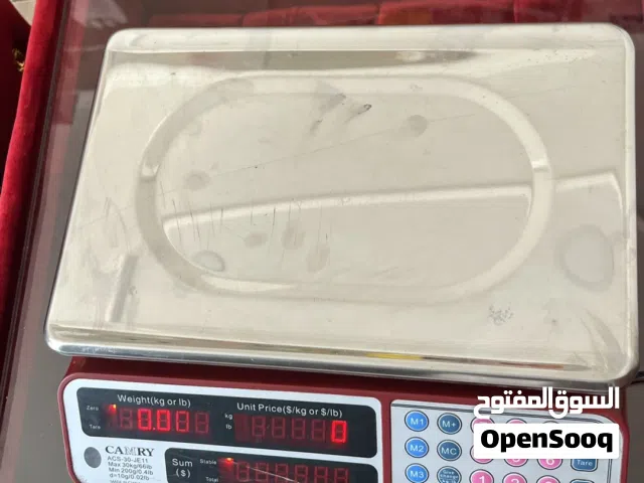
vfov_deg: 53.1
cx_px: 322
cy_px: 242
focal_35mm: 26
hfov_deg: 67.3
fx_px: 484
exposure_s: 1/121
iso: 64
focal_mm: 5.7
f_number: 1.5
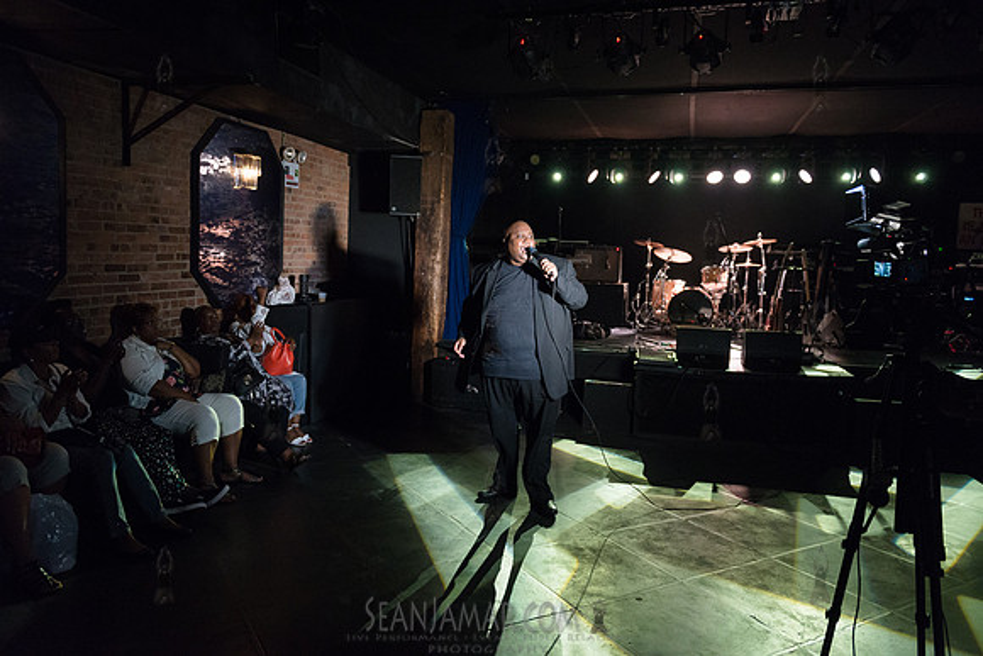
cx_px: 492
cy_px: 328
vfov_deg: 48.0
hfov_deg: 67.4
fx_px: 737
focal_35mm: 27
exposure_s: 1/320
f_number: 2.8
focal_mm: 27
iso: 3200
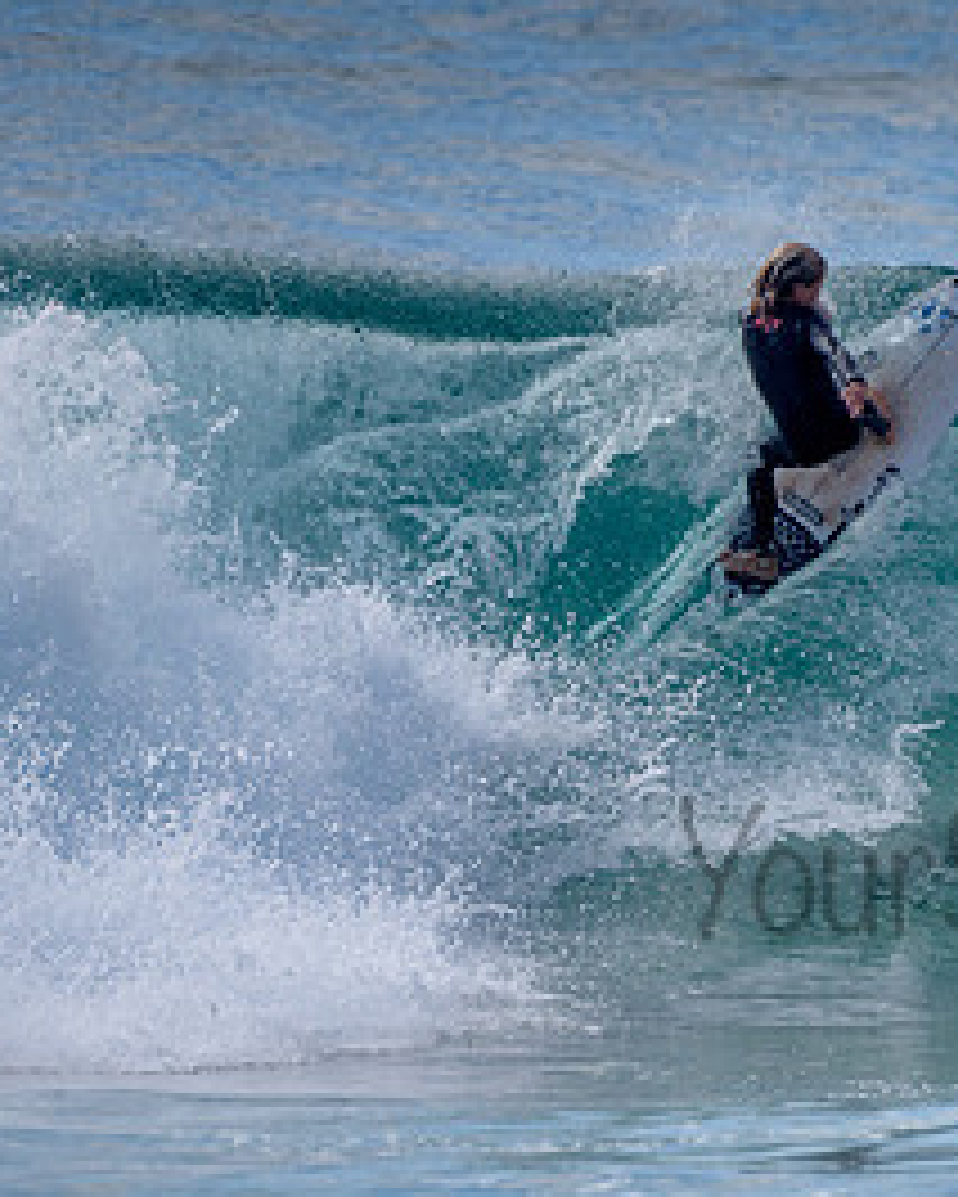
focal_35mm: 1254
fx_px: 44418
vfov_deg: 1.5
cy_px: 732
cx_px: 877
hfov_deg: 1.2
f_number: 5.6
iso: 140
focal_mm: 500
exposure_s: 1/2000
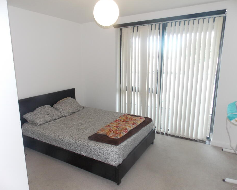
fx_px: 175
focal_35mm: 25
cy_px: 96
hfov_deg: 67.9
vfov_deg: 56.8
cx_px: 105
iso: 200
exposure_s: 1/30
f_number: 3.1
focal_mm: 4
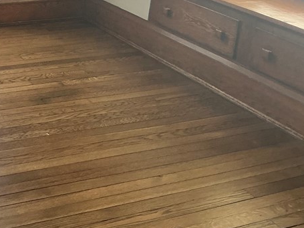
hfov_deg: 28.3
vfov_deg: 22.4
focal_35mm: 63
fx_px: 553
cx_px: -19
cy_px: 0
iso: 64
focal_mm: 3
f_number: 1.8
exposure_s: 1/103
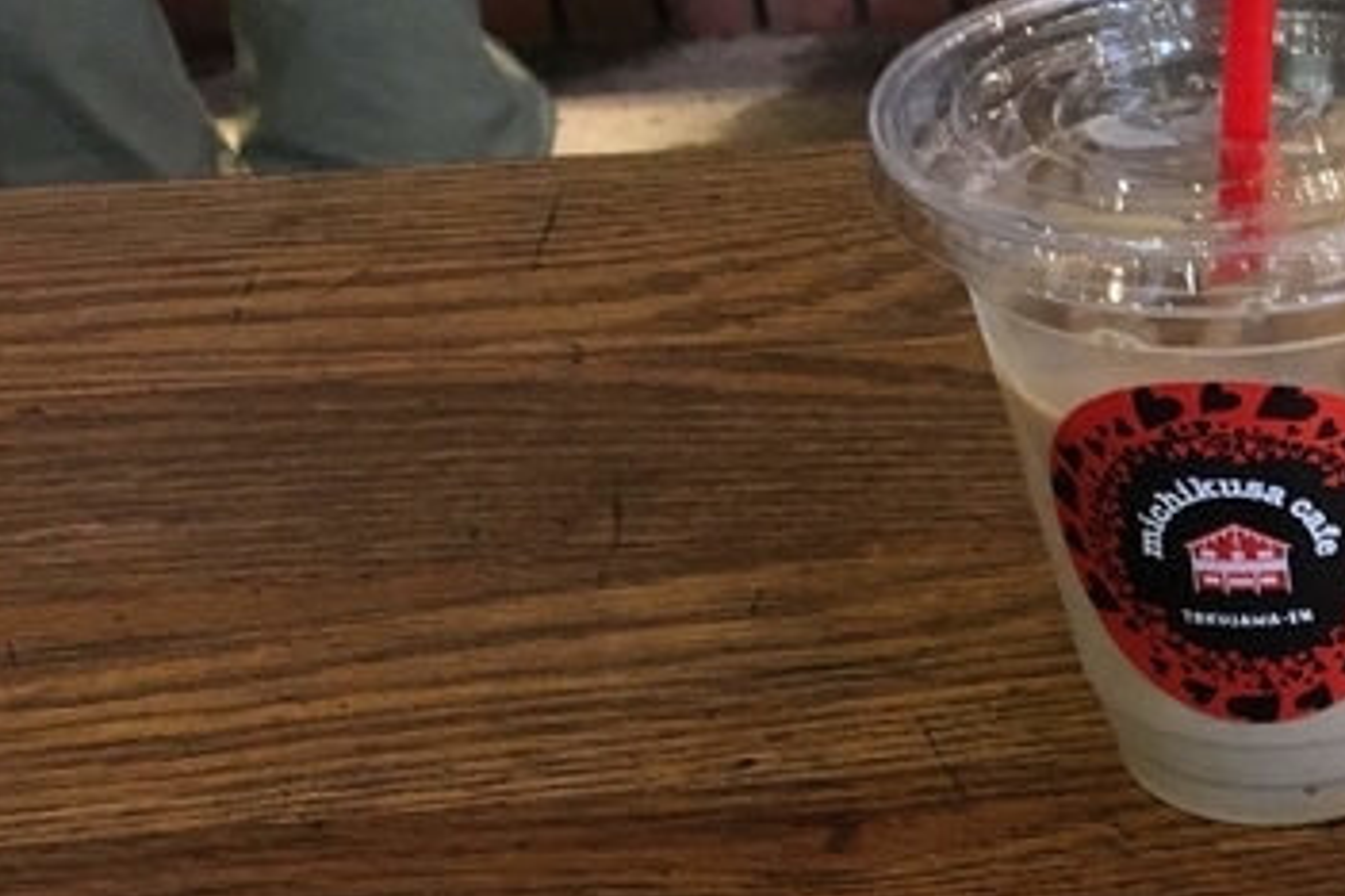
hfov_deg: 20.6
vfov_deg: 15.5
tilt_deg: -33.3
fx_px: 3288
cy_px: 670
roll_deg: -1.1
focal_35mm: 88
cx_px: 1855
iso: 100
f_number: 2.2
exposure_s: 1/30
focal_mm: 4.15
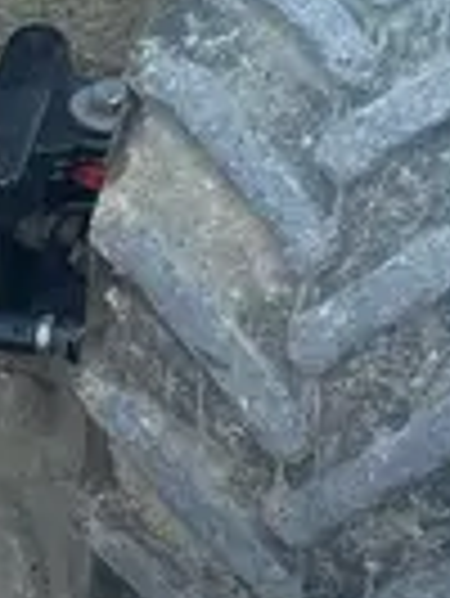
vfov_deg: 13.8
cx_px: -297
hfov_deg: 10.0
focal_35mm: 143
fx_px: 2475
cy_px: 173
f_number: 1.5
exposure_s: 1/171
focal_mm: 5.7
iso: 50
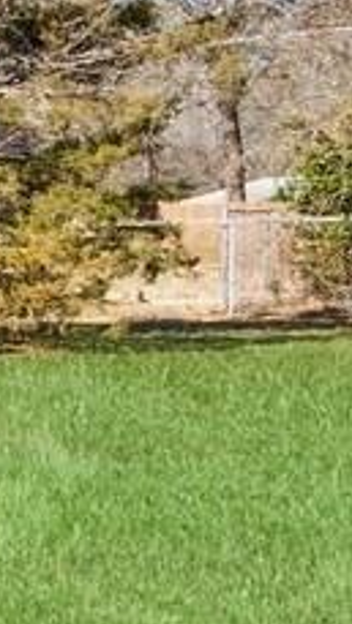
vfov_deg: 17.7
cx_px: -1214
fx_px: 2000
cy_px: 264
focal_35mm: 121
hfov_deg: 6.8
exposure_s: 1/200
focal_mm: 11
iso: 200
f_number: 8
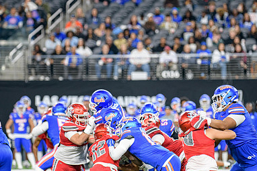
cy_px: 120
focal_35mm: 296
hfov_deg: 7.0
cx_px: 147
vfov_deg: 4.6
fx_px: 2114
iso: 1000
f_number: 2.8
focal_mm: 195
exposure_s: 1/400
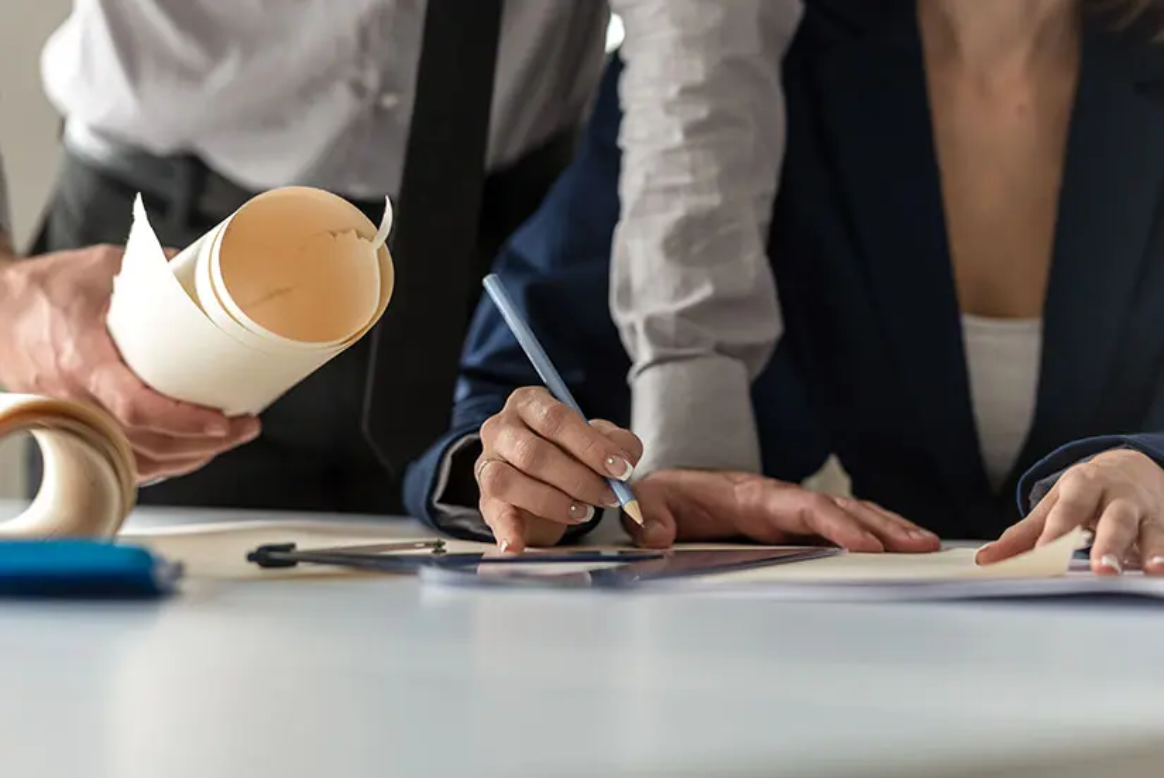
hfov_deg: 14.1
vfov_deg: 9.5
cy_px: 389
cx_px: 582
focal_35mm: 145
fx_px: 4691
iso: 100
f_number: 3.5
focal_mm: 145
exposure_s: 1/20
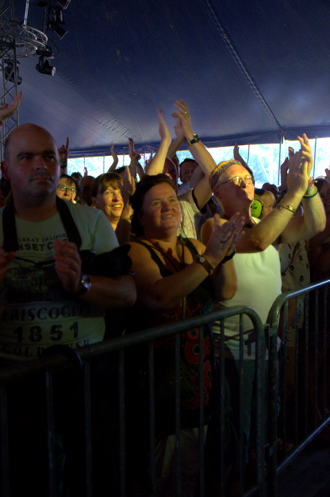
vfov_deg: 49.6
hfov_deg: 34.1
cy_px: 248
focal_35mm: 39
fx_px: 538
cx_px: 165
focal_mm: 26
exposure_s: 1/320
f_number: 4
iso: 2500
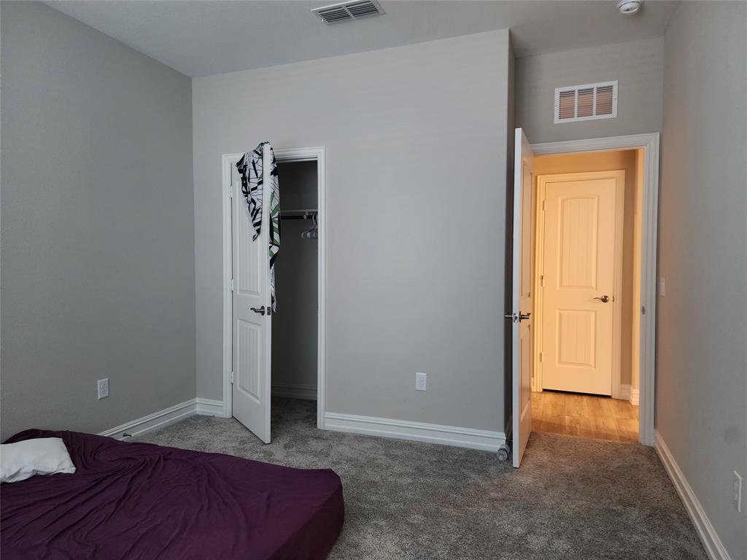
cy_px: 280
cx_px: 374
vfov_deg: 58.9
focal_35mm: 23
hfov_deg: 73.9
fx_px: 496
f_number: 1.8
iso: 500
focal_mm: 6.4
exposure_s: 1/24
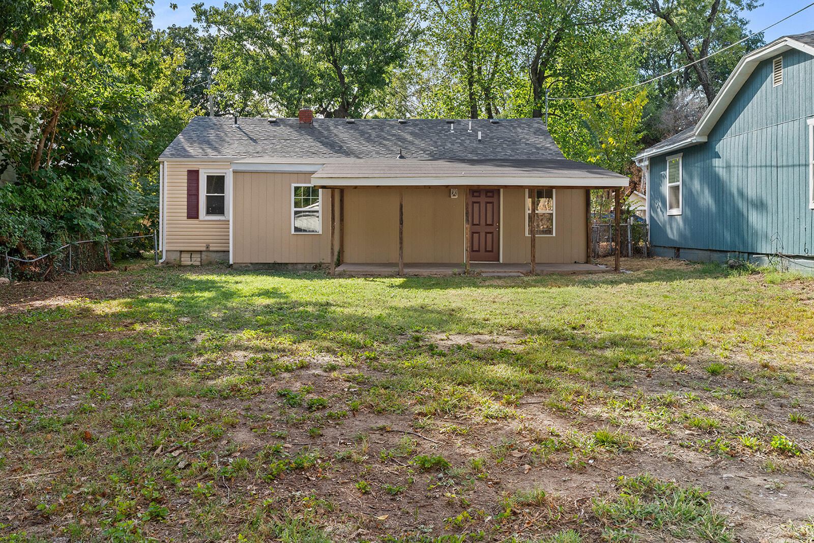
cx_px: 407
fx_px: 791
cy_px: 272
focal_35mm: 35
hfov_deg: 54.4
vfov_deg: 37.9
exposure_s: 1/250
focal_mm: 35
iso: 1000
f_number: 13
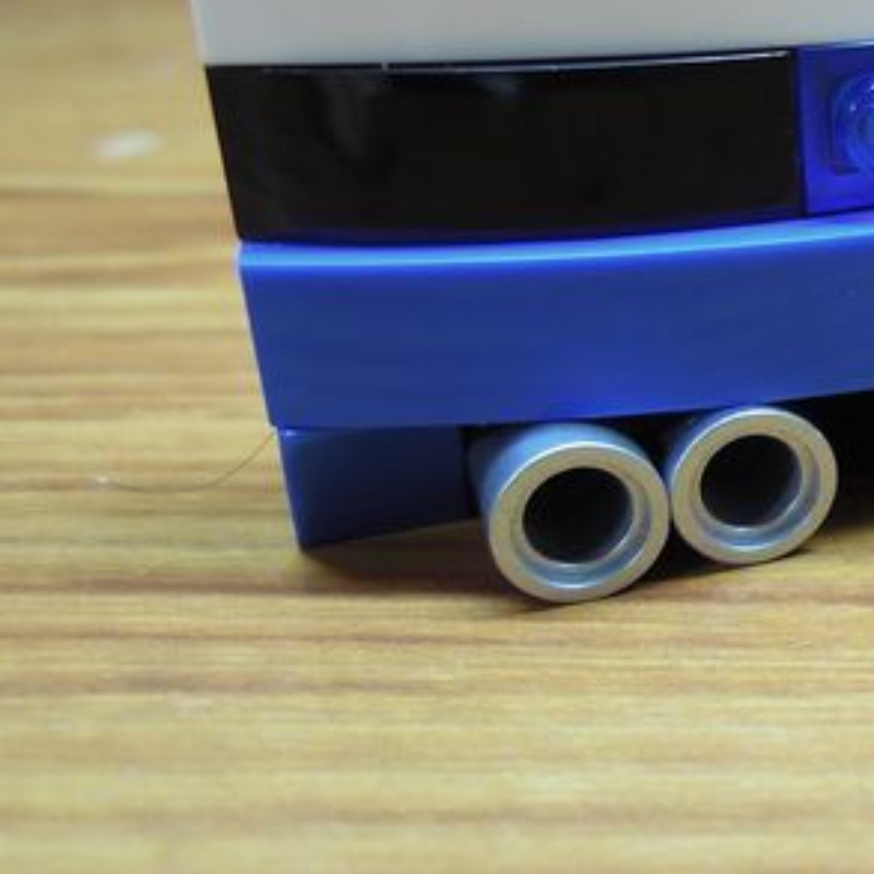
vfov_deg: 29.3
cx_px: 1169
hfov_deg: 25.1
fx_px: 1657
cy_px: 289
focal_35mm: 58
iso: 180
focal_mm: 4.3
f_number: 1.8
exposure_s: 1/30
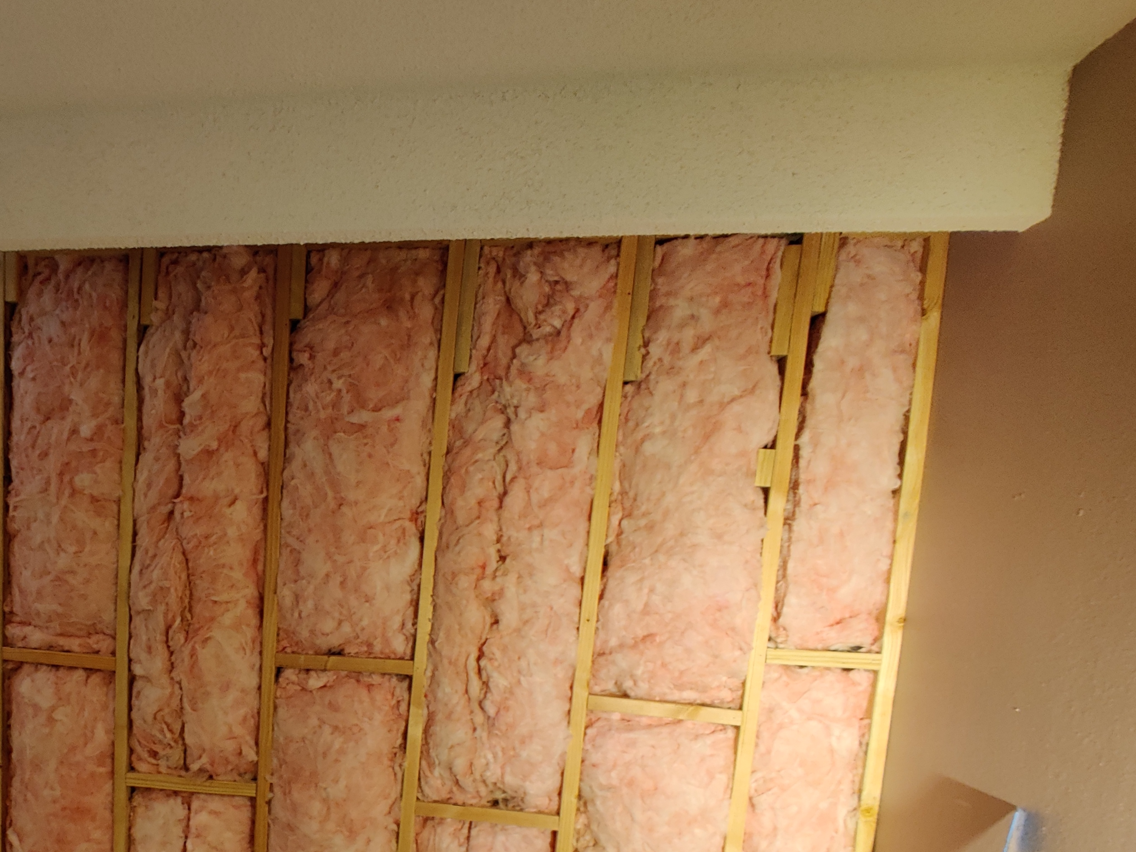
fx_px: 722
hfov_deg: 70.2
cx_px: 257
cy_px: 621
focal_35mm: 22
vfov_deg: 58.4
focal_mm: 2.25
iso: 400
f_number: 2.2
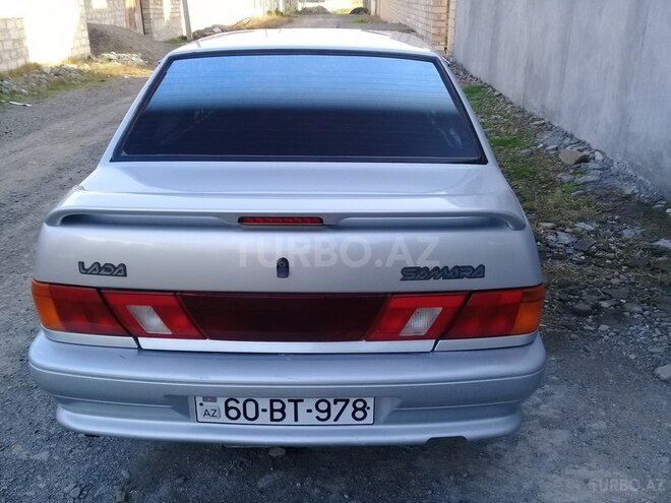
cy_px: 252
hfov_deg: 58.4
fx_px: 601
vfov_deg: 45.4
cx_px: 336
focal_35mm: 31
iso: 50
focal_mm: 3.3
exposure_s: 1/150
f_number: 2.2
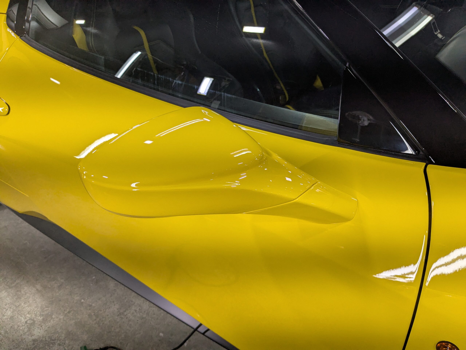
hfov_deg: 65.3
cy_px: 175
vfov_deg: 51.4
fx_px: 363
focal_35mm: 27
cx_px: 233
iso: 84
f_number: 1.73
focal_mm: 4.38
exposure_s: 1/241
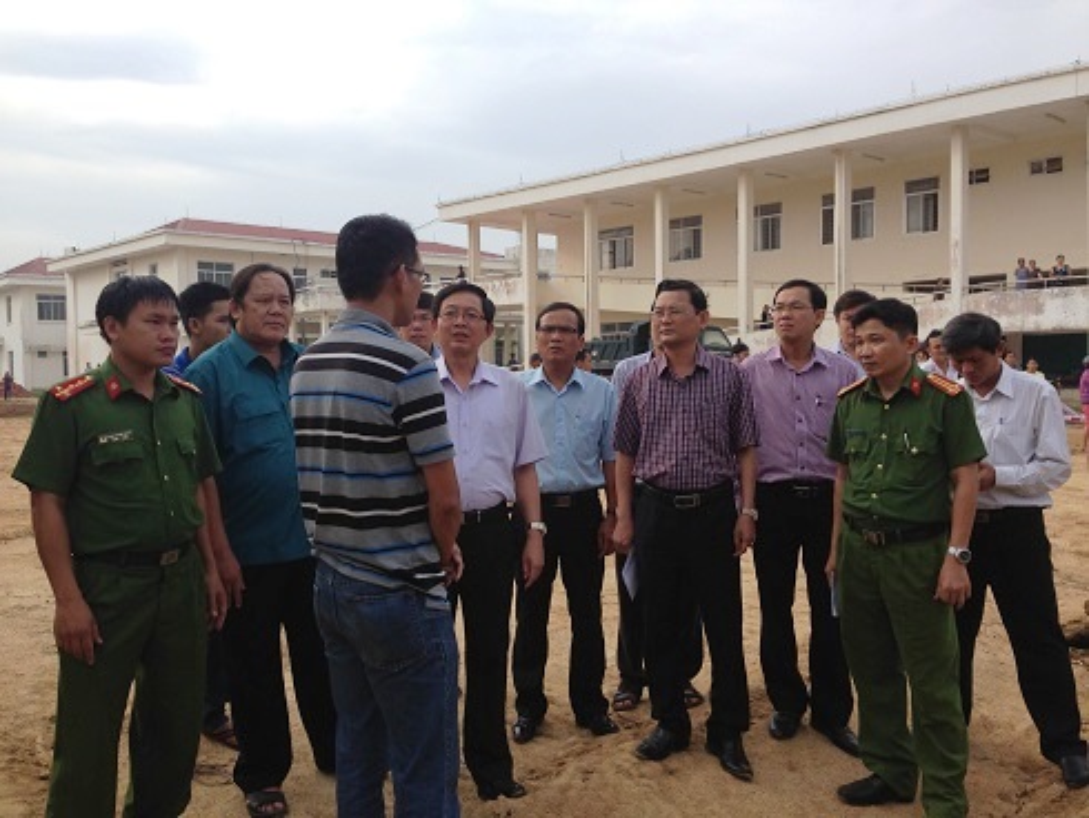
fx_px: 1039
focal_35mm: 33
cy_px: 409
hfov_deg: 55.3
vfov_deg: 43.0
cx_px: 544
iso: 50
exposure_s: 1/704
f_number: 2.4
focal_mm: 4.12
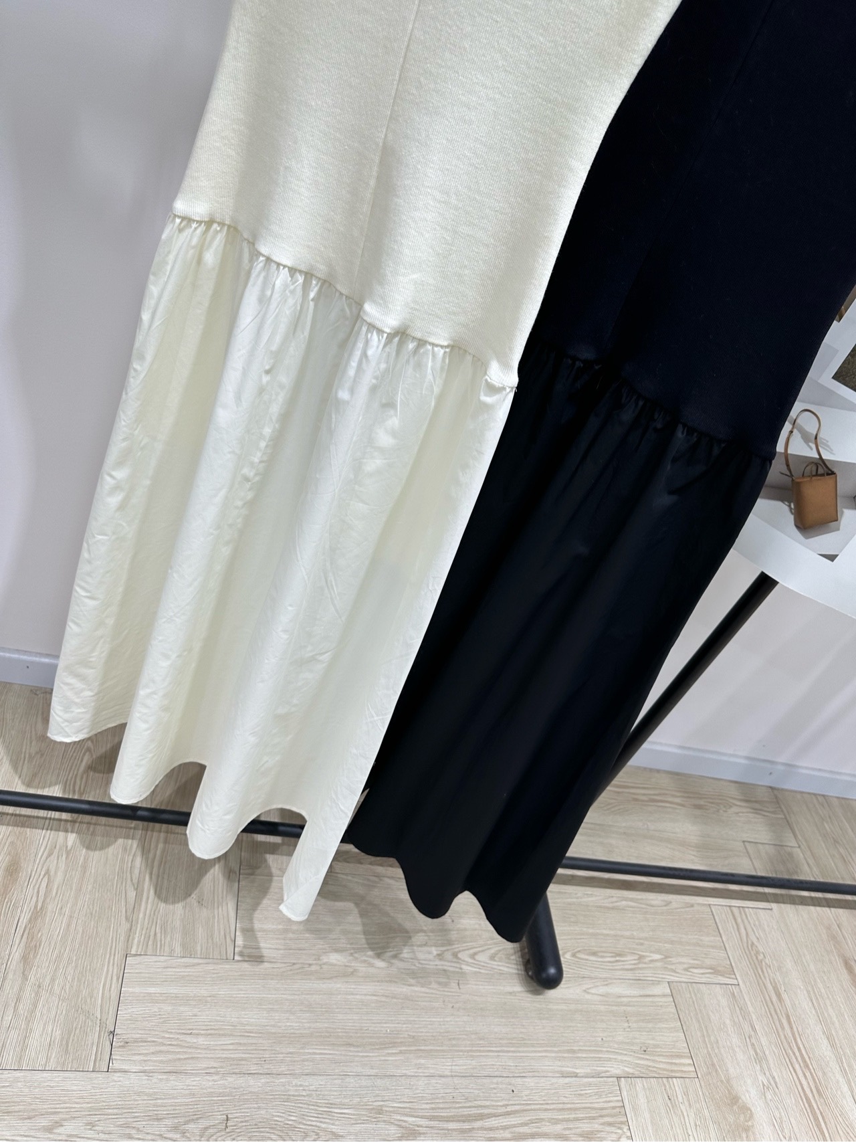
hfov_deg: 56.8
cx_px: 428
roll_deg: -24.1
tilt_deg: -36.8
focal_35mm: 24
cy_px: 571
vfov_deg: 71.6
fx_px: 791
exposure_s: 1/145
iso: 64
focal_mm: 6.86
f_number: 1.78
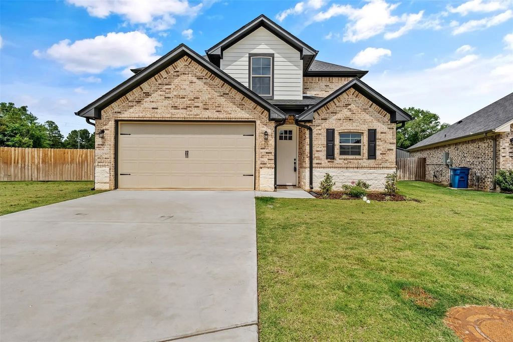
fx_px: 257
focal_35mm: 18
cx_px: 256
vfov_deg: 67.4
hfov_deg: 90.0
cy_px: 171
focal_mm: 18
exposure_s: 1/3200
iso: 800
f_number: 8
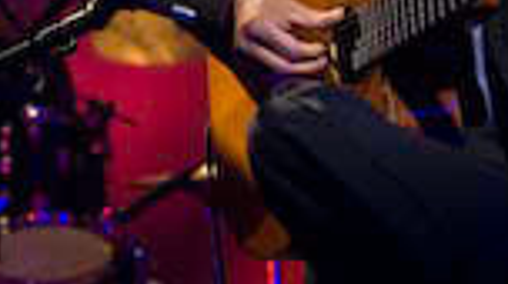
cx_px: 77
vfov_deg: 4.2
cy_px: -97
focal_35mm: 290
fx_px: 3901
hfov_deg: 7.4
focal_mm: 70
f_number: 2.8
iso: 800
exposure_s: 1/100
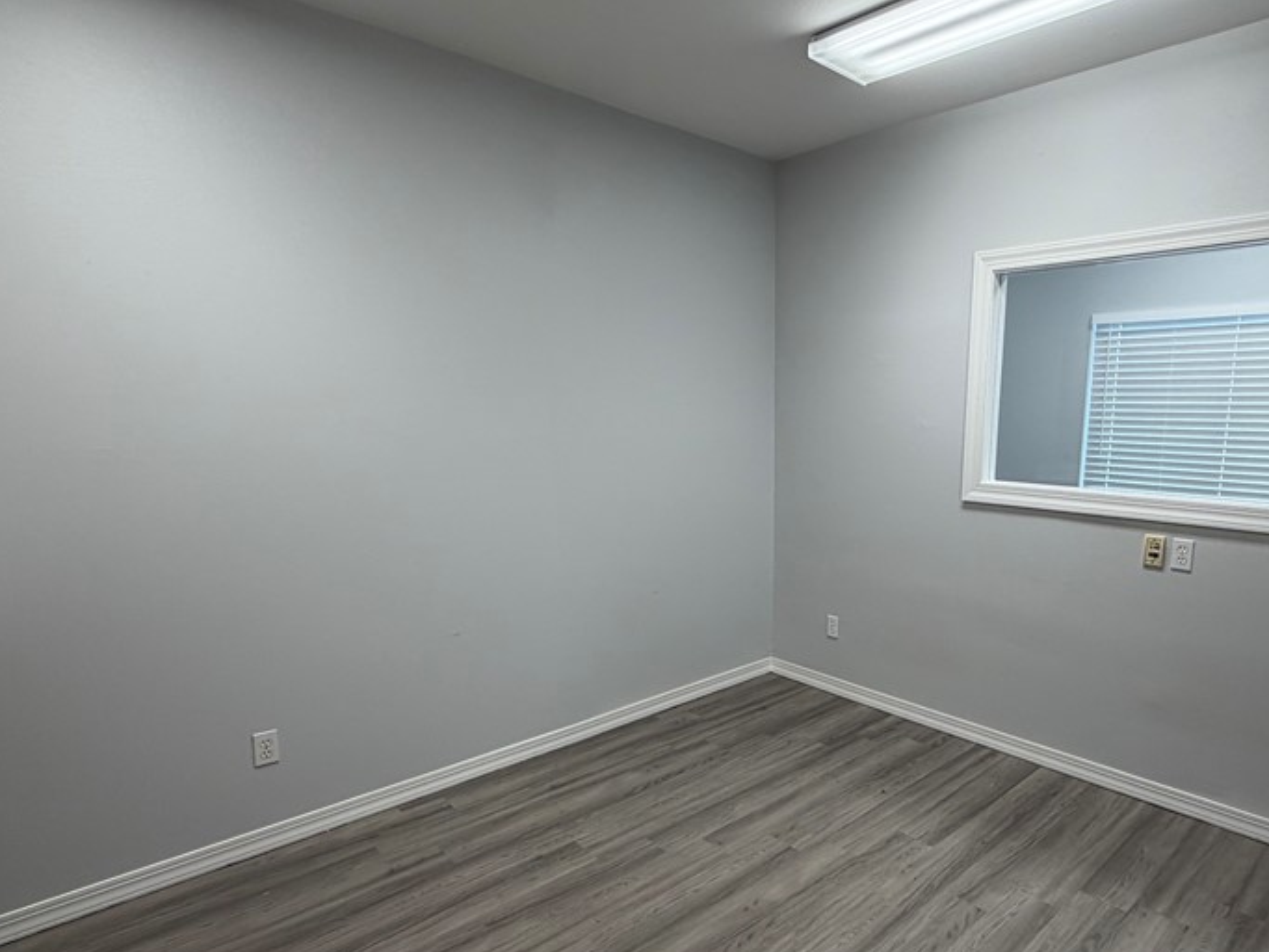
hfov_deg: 78.0
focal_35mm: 21
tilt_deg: -10.6
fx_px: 770
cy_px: 532
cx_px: 765
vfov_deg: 63.2
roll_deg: -0.2
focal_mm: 2.22
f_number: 2.2
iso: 100
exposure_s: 1/120
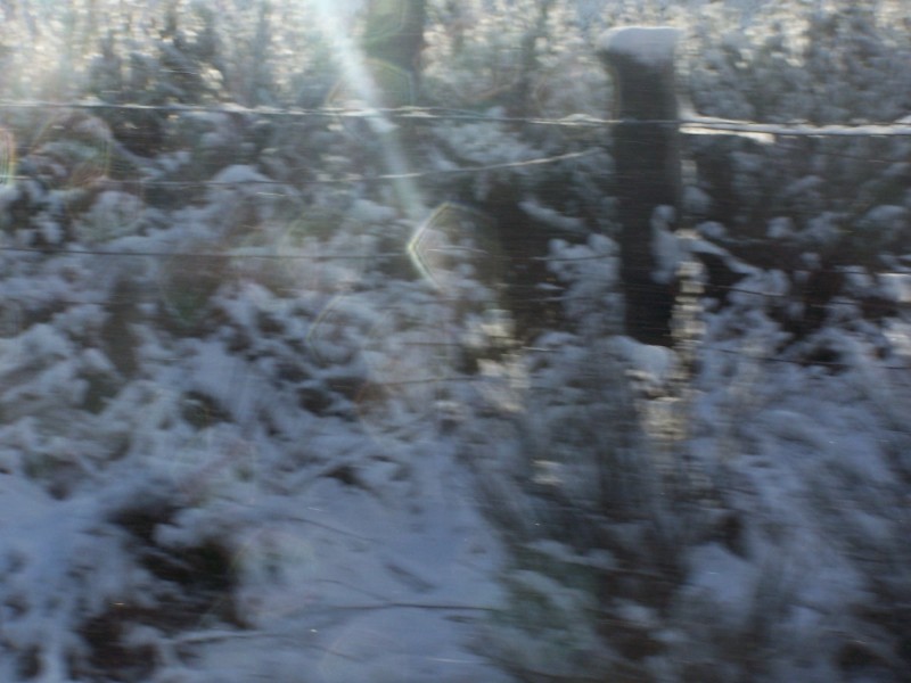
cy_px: 342
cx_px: 456
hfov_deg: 20.9
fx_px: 2474
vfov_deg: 15.7
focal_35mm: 94
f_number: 6.3
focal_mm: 15.6
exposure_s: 1/350
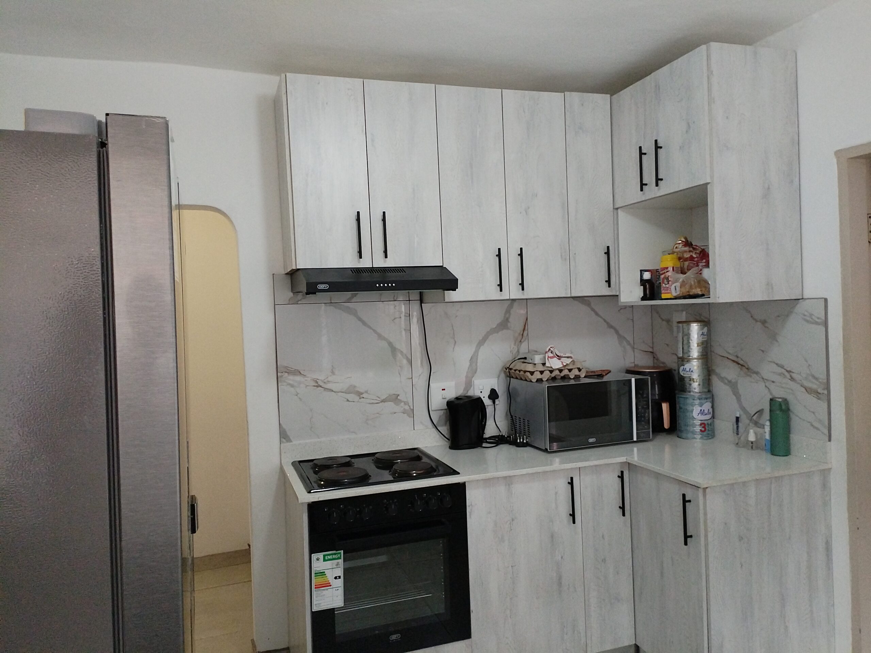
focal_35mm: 26
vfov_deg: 53.1
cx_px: 436
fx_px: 654
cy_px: 326
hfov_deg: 67.3
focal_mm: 4.25
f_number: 1.8
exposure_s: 1/100
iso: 1855
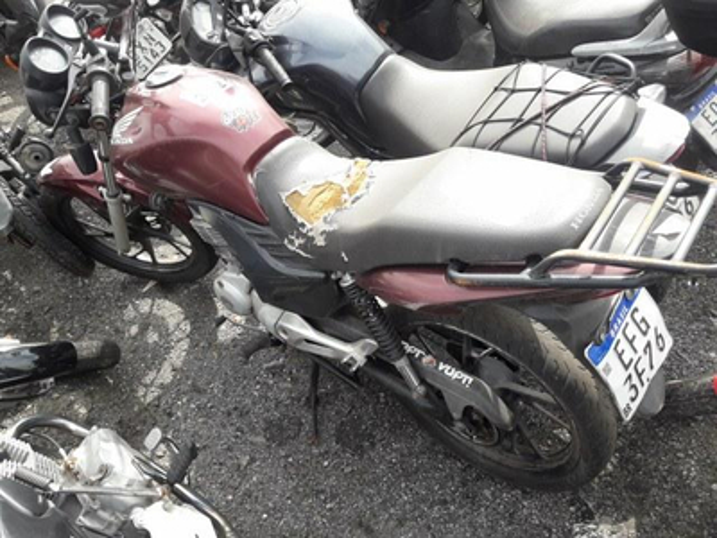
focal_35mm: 28
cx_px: 358
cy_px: 269
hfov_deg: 63.4
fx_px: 580
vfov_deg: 49.7
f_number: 1.9
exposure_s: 1/334
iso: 40
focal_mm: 3.7
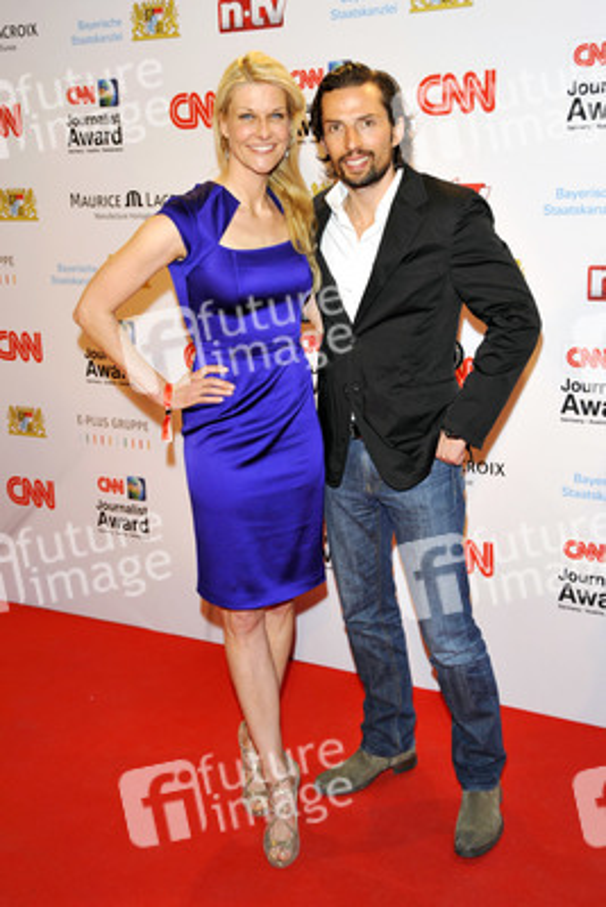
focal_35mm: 42
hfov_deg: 31.9
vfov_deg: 46.4
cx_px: 303
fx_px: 1060
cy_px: 454
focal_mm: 42
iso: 800
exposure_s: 1/250
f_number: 6.3
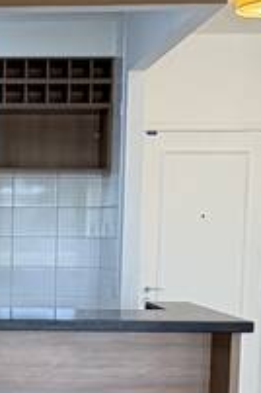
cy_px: 309
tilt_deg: -3.6
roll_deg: +0.2
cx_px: -105
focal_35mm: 78
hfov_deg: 16.2
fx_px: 851
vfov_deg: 25.6
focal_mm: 2.22
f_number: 2.2
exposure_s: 1/120
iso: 125
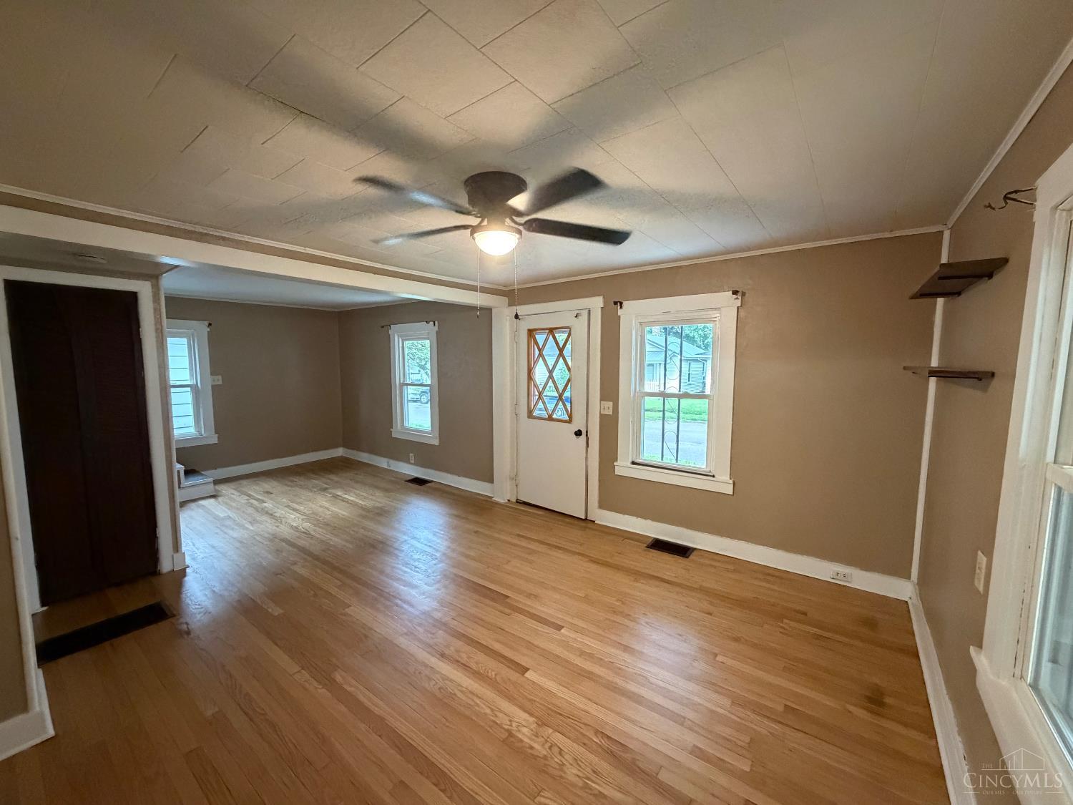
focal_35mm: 14
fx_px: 434
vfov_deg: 85.7
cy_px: 402
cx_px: 536
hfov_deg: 102.1
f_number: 2.2
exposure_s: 1/60
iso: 1000
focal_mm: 2.22
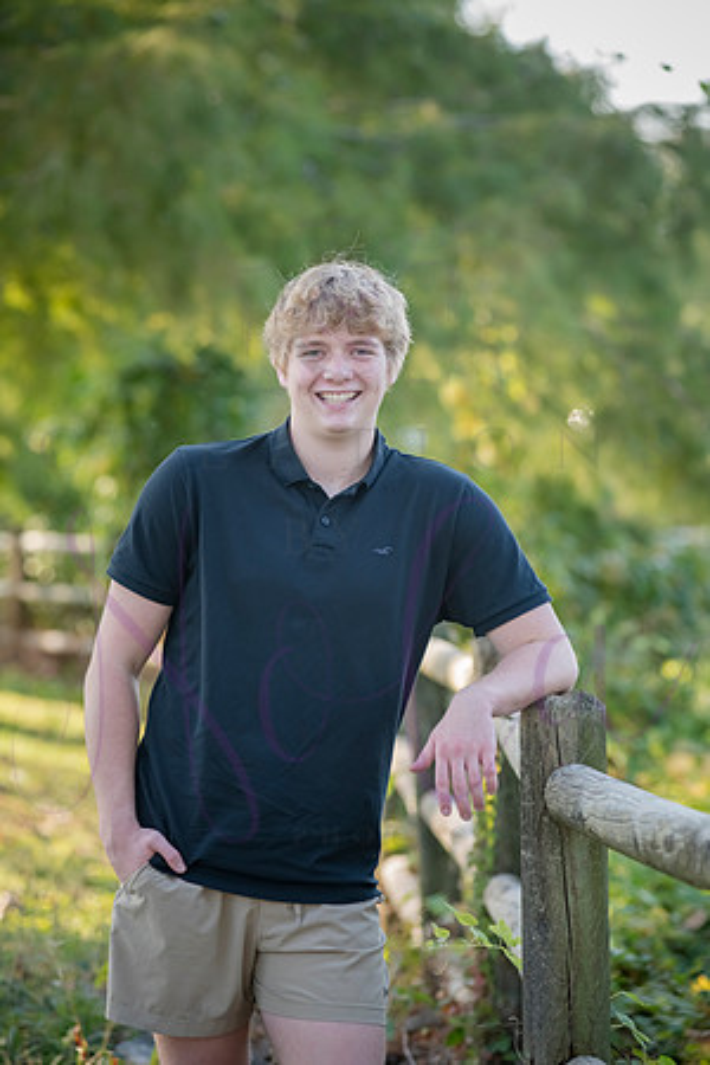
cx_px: 355
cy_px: 532
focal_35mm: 120
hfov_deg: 11.4
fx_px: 3550
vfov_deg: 17.1
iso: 800
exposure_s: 1/640
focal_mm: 120
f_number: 4
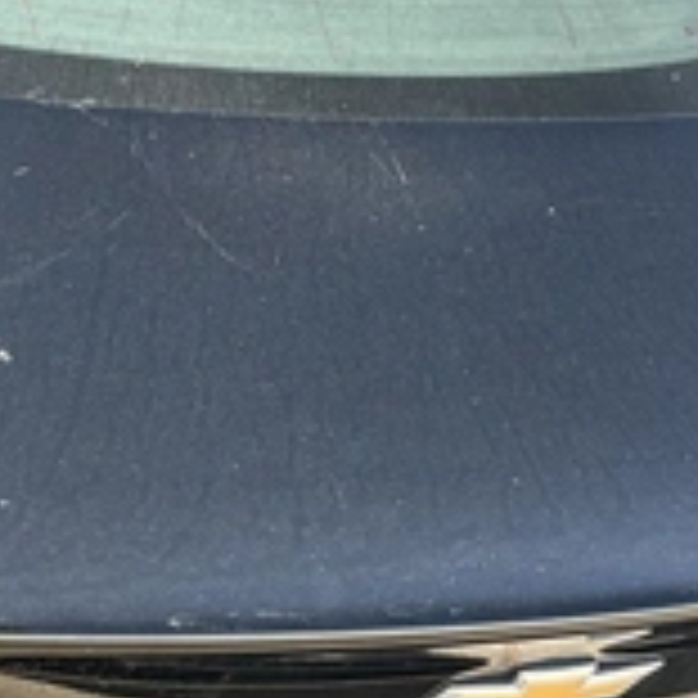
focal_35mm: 64
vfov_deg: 26.9
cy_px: 351
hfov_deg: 26.4
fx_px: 1460
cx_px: 149
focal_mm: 3
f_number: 1.8
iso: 25
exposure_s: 1/231
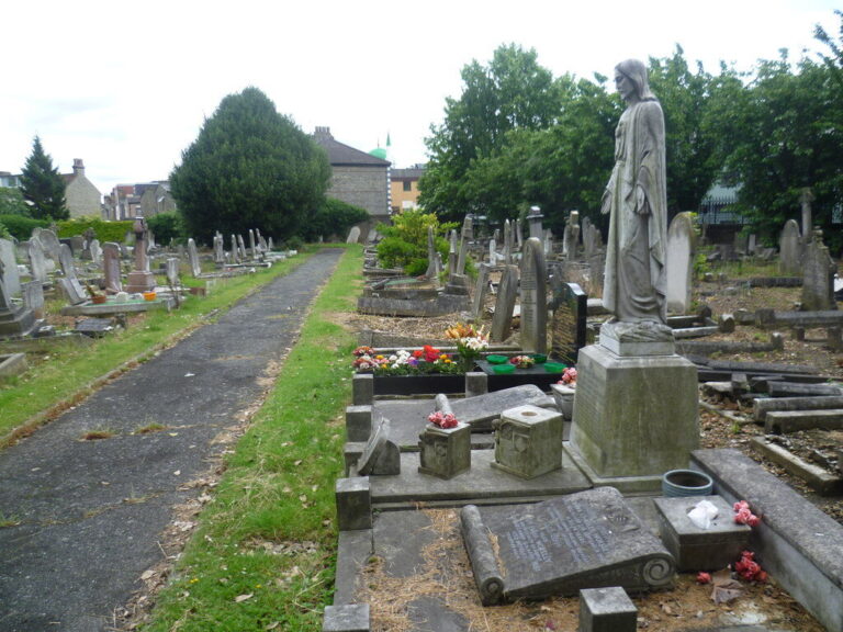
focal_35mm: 28
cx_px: 422
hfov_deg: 63.4
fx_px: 682
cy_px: 316
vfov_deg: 49.7
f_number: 2.8
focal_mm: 5
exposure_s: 1/250
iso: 80
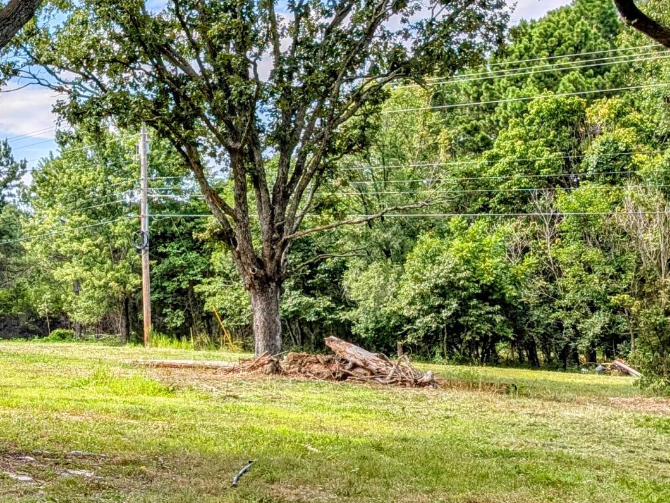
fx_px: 1316
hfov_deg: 25.1
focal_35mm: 68
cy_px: 311
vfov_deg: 21.6
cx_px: -178
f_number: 1.68
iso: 23
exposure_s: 1/1011
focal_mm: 6.9
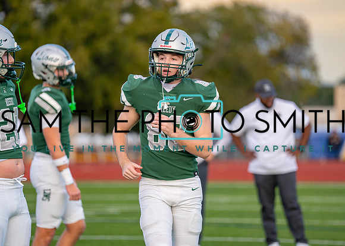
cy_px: 115
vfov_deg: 6.3
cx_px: 181
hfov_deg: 8.9
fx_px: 2228
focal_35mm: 227
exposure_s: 1/640
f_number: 2.8
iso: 400
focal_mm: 200
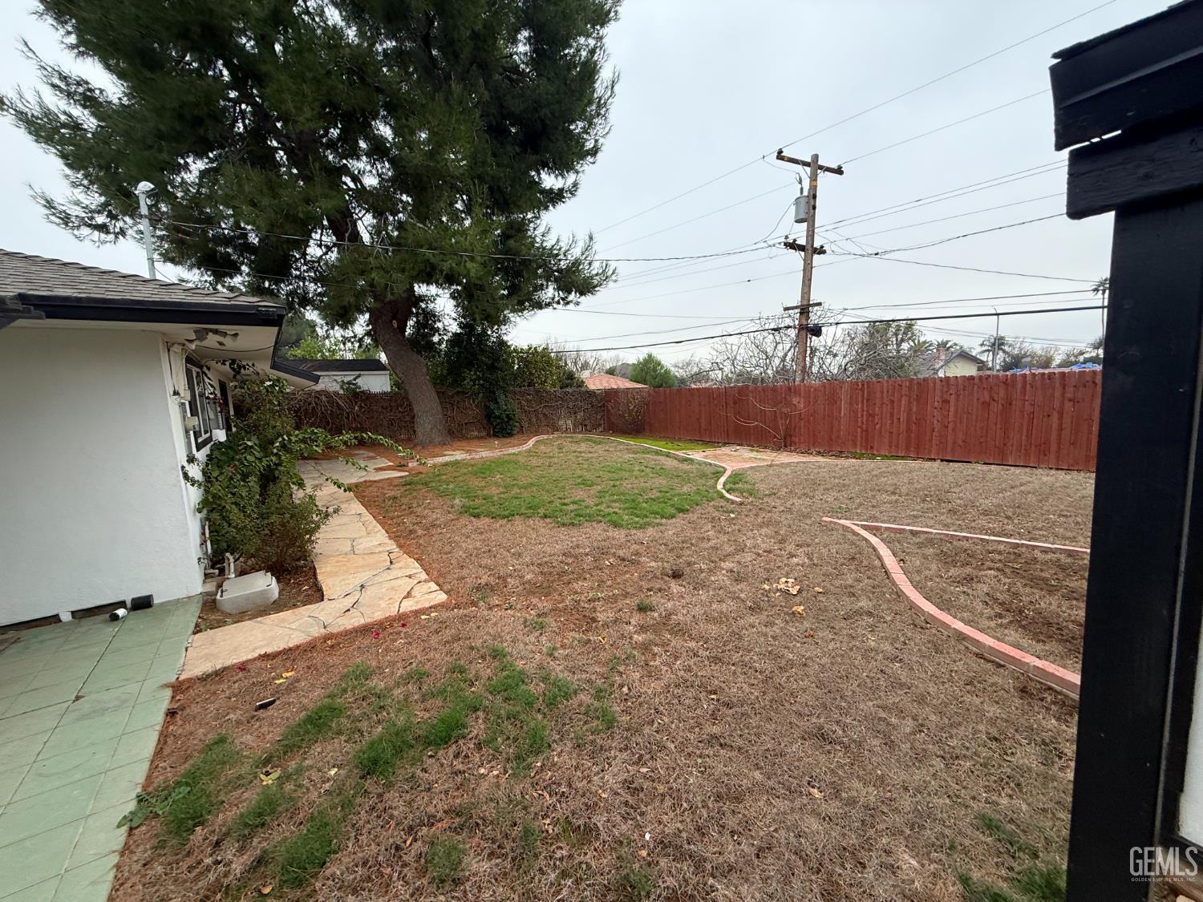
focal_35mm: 14
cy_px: 451
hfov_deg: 102.1
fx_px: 487
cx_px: 602
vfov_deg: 85.7
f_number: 2.2
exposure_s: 1/419
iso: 50
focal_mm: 2.22
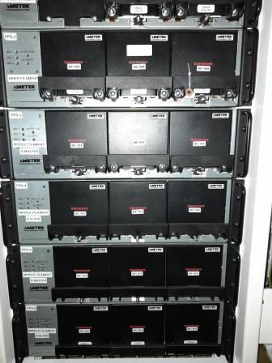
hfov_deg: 54.9
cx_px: 136
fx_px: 262
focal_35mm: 25
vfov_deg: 69.4
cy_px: 182
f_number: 2
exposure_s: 1/60
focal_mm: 4.6
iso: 320
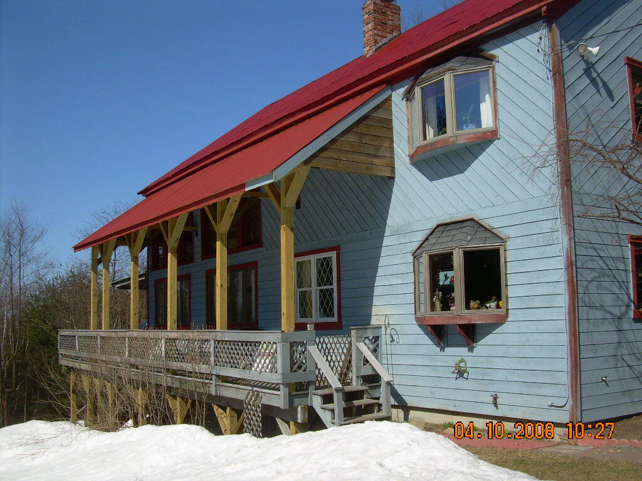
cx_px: 321
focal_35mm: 38
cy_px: 240
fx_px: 705
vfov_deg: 37.7
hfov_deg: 49.0
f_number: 4.6
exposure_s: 1/648
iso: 50
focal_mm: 6.3
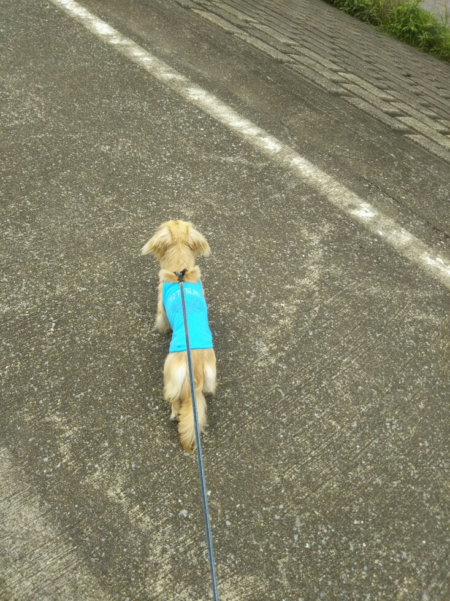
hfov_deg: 46.8
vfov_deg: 60.0
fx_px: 520
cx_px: 225
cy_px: 300
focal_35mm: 30
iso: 25
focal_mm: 4
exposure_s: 1/371
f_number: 2.2
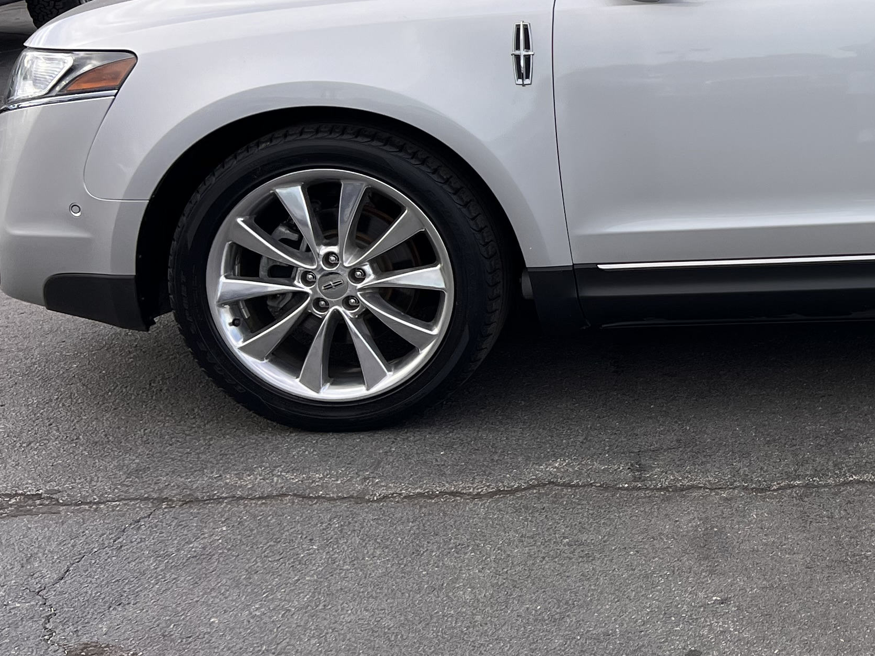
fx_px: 1592
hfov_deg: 27.7
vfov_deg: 23.0
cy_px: 146
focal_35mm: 63
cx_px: 992
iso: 50
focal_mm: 5.7
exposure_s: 1/833
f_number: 1.5
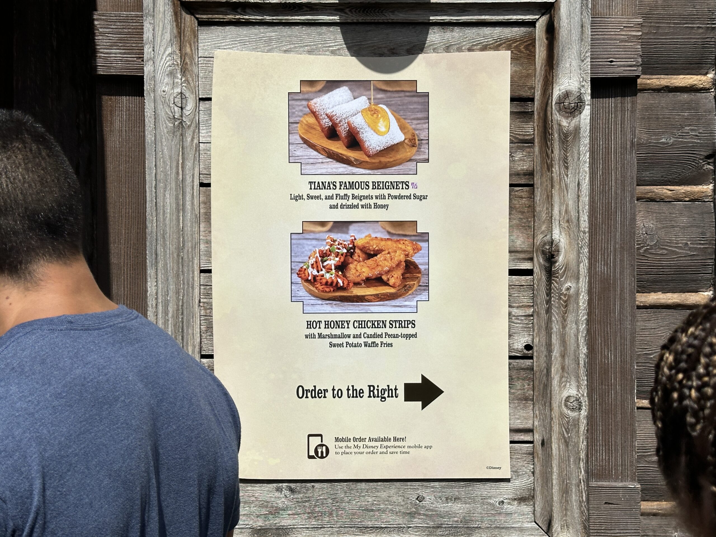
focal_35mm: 48
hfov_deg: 39.7
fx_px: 993
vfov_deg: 30.3
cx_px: 358
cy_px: 268
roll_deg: -0.8
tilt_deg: +0.0
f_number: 1.78
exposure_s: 1/9804
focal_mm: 6.86
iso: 64
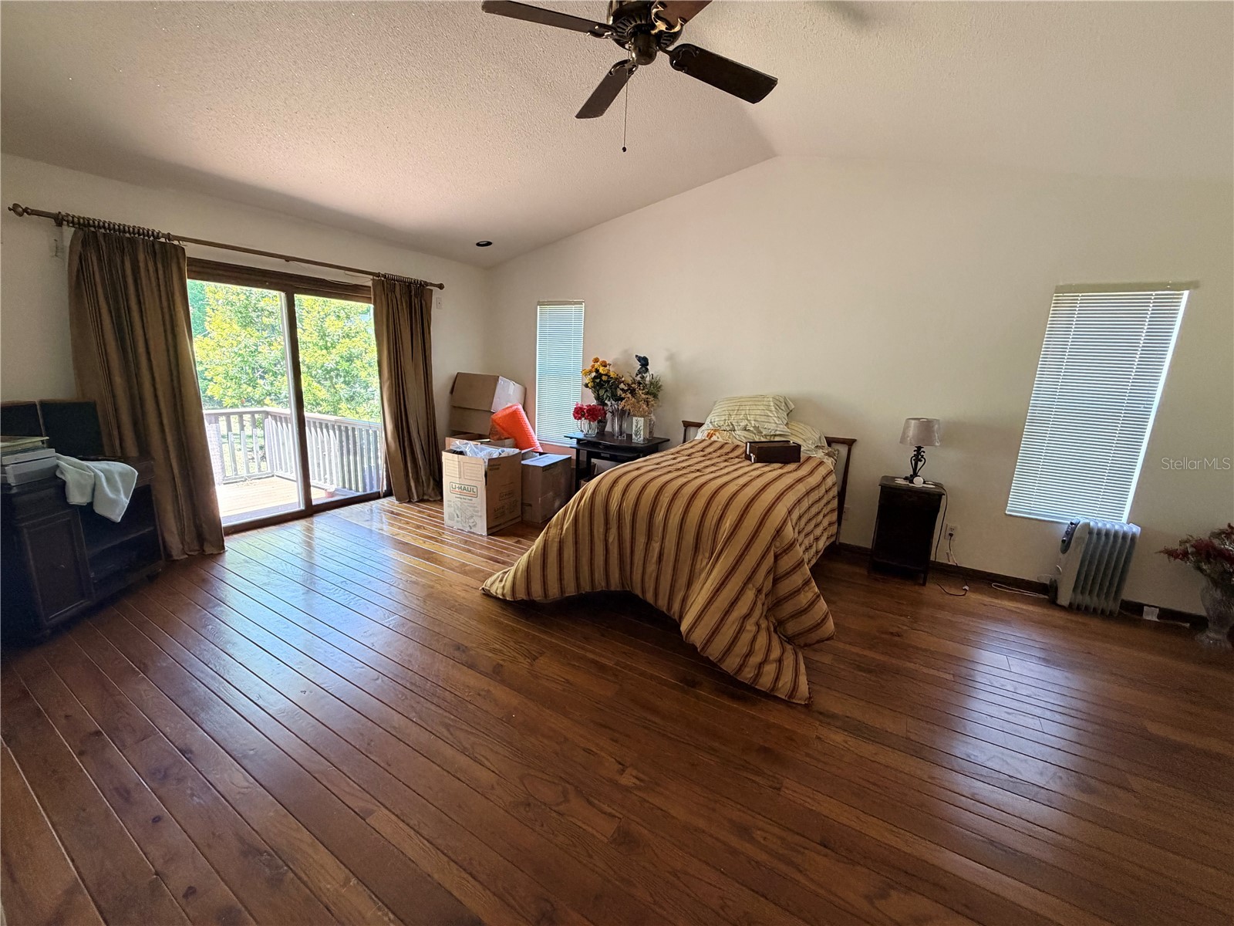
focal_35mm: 14
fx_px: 499
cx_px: 617
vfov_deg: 85.7
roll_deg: -2.8
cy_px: 463
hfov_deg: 102.1
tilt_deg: -13.1
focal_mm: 2.22
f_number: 2.2
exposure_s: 1/76
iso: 320
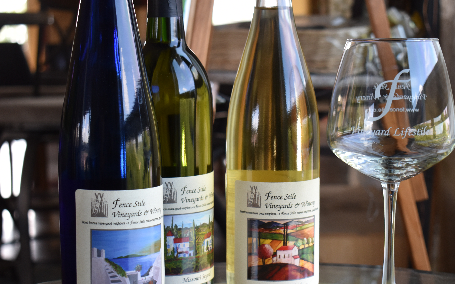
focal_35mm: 73
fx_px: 905
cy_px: 172
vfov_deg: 17.8
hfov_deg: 28.2
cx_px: 256
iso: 400
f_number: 5
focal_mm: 40
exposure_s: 1/60
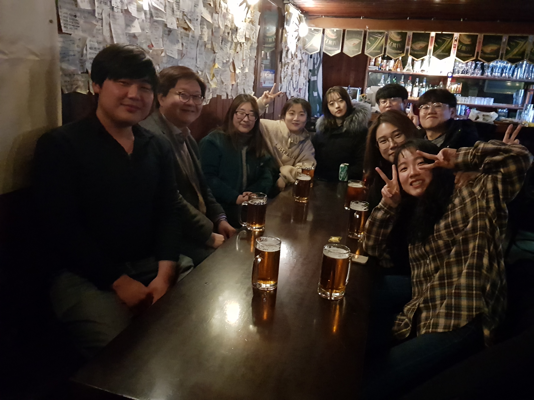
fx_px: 401
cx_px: 267
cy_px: 200
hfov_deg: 67.3
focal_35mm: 26
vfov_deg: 53.1
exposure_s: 1/10
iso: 1250
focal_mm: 4.2
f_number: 1.7
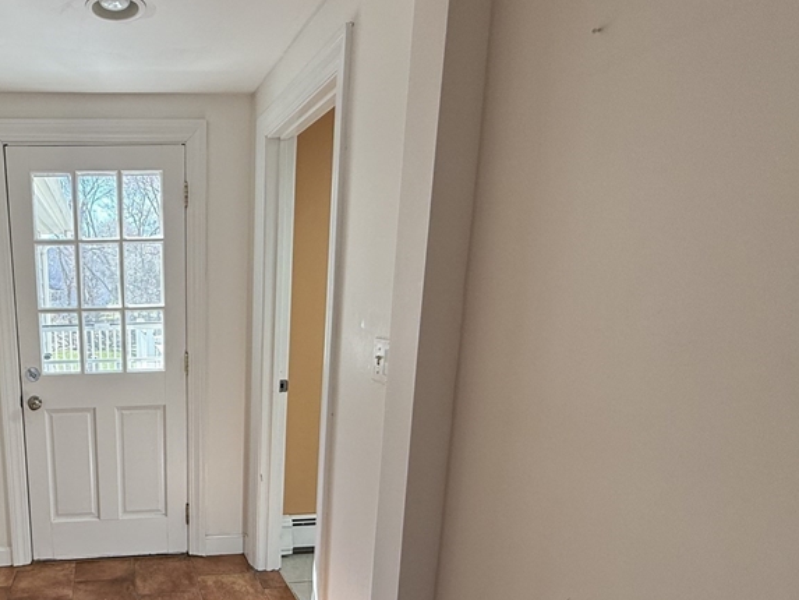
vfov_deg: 53.4
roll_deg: +1.0
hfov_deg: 63.2
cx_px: 155
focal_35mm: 25
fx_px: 577
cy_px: 417
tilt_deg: -12.1
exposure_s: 1/99
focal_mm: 2.22
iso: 80
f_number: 2.2
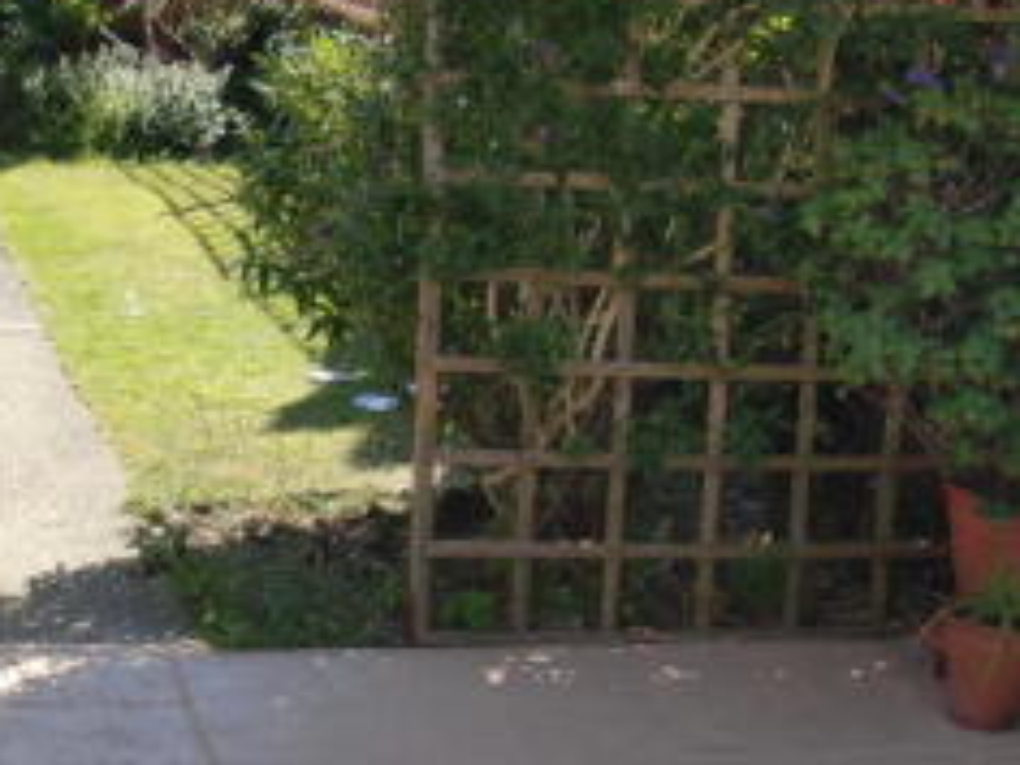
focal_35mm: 89
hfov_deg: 21.9
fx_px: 2622
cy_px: 430
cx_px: 279
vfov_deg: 16.6
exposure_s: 1/400
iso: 64
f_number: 2.8
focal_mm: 6.3
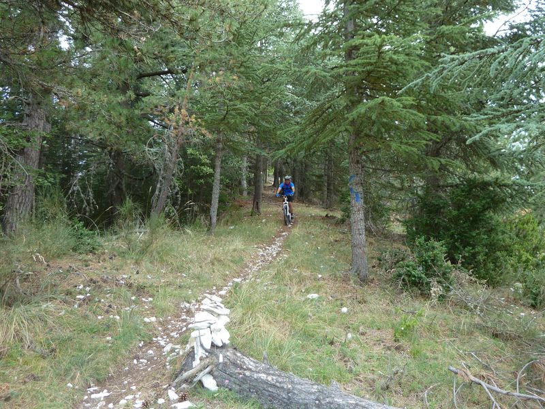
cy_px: 204
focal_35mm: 25
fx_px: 394
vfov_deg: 54.9
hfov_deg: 69.4
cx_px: 272
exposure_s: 1/60
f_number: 3.3
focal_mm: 4.1
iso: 80
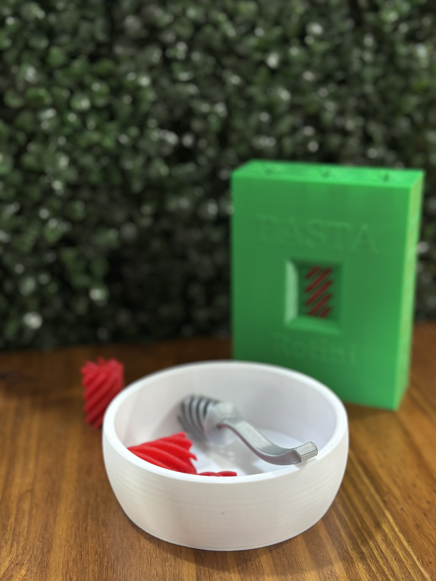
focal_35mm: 48
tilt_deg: -19.3
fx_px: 806
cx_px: 218
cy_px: 290
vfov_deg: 39.7
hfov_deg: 30.3
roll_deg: +0.4
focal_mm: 6.86
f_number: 1.78
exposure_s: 1/50
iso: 320
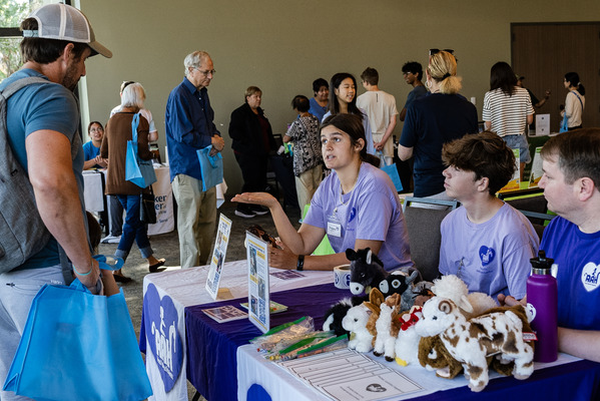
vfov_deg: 29.3
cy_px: 200
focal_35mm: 46
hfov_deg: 42.7
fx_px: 767
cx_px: 300
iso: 800
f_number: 4
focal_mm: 31
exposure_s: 1/160
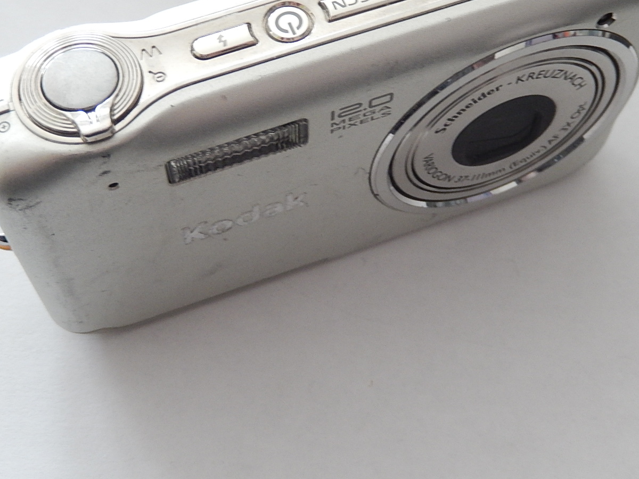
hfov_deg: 32.2
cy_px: 175
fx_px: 1108
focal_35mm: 60
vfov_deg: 24.3
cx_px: 332
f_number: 4.3
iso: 400
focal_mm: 8.1
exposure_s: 1/15
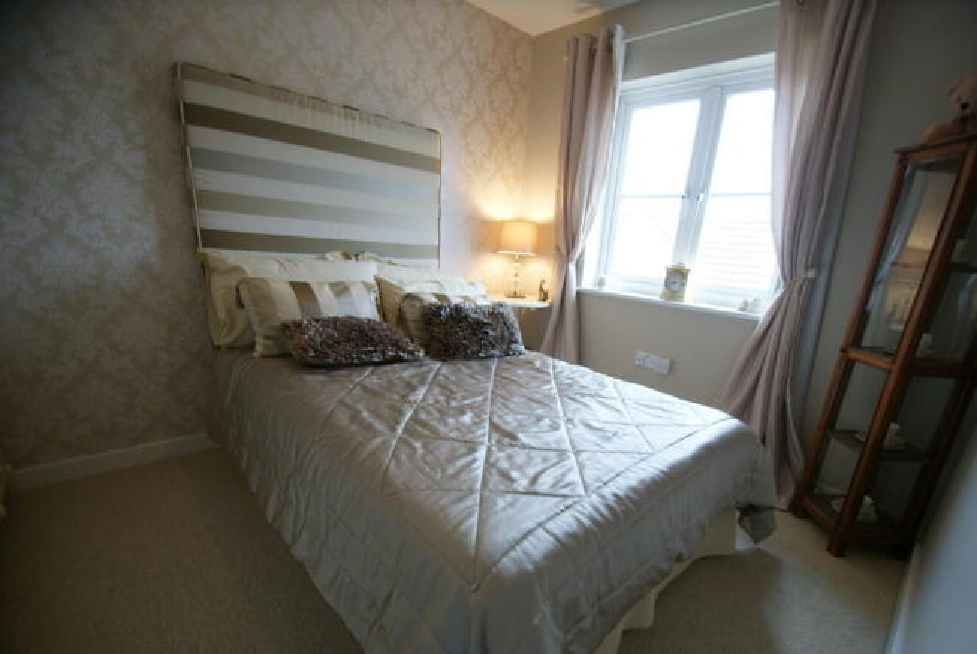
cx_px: 488
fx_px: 408
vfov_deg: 77.5
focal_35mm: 15
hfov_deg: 100.3
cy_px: 327
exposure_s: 1/30
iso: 200
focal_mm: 10
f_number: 3.5
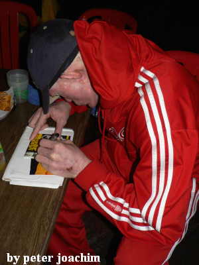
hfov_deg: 40.7
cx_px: 100
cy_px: 132
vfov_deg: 52.6
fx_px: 268
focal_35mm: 35
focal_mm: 6
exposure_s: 1/60
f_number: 2.8
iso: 100
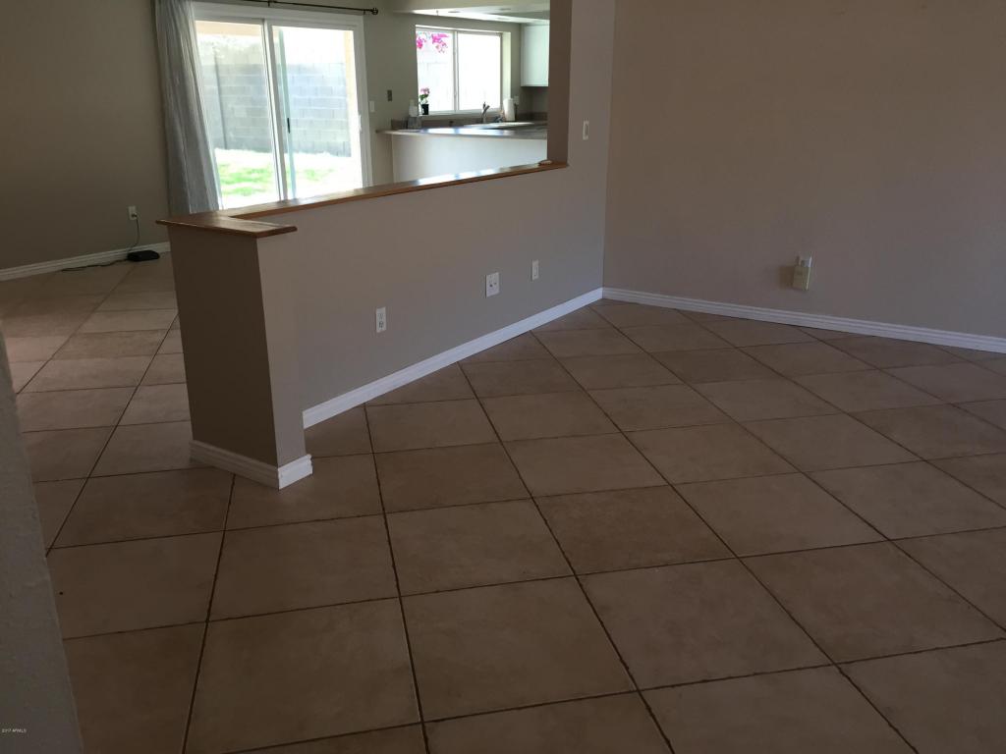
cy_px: 377
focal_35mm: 29
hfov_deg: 61.7
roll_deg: +0.1
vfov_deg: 48.2
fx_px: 843
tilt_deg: -20.1
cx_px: 503
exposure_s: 1/30
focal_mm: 4.15
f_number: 2.2
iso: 40
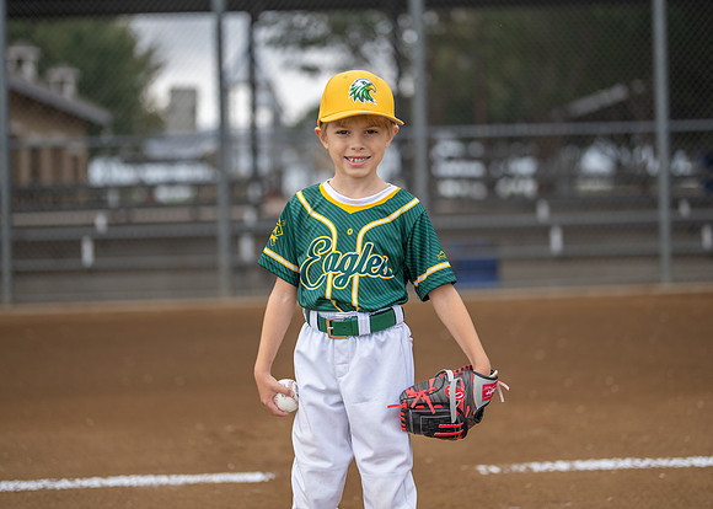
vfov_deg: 23.0
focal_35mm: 62
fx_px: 1250
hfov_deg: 31.8
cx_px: 359
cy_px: 214
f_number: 1.2
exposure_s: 1/3200
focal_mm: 50
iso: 200
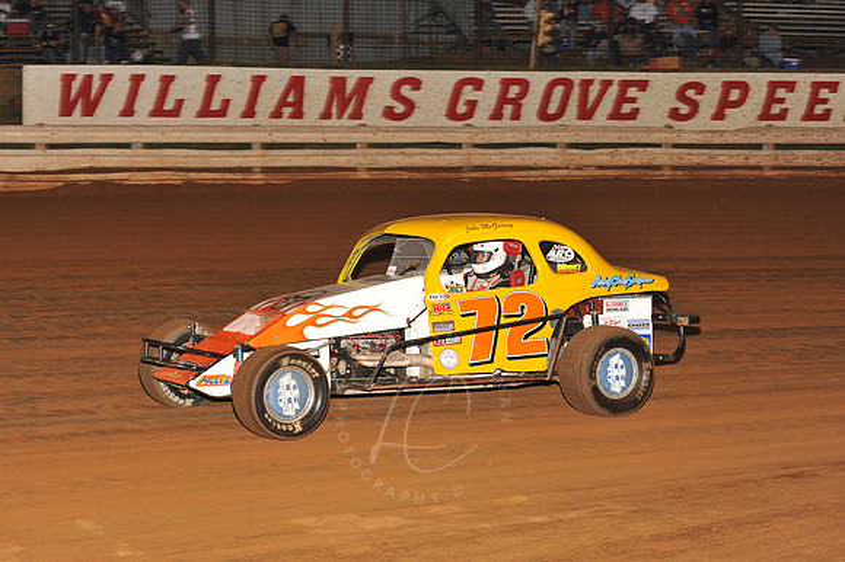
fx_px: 1877
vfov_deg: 17.0
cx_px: 422
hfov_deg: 25.4
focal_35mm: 80
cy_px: 281
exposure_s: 1/250
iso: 800
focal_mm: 80
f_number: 6.3
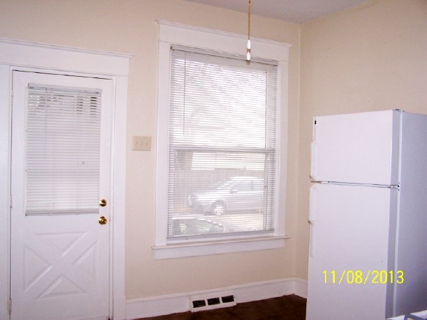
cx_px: 214
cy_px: 160
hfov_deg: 49.0
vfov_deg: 37.7
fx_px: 469
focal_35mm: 38
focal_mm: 6.3
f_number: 2.8
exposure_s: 1/60
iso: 140
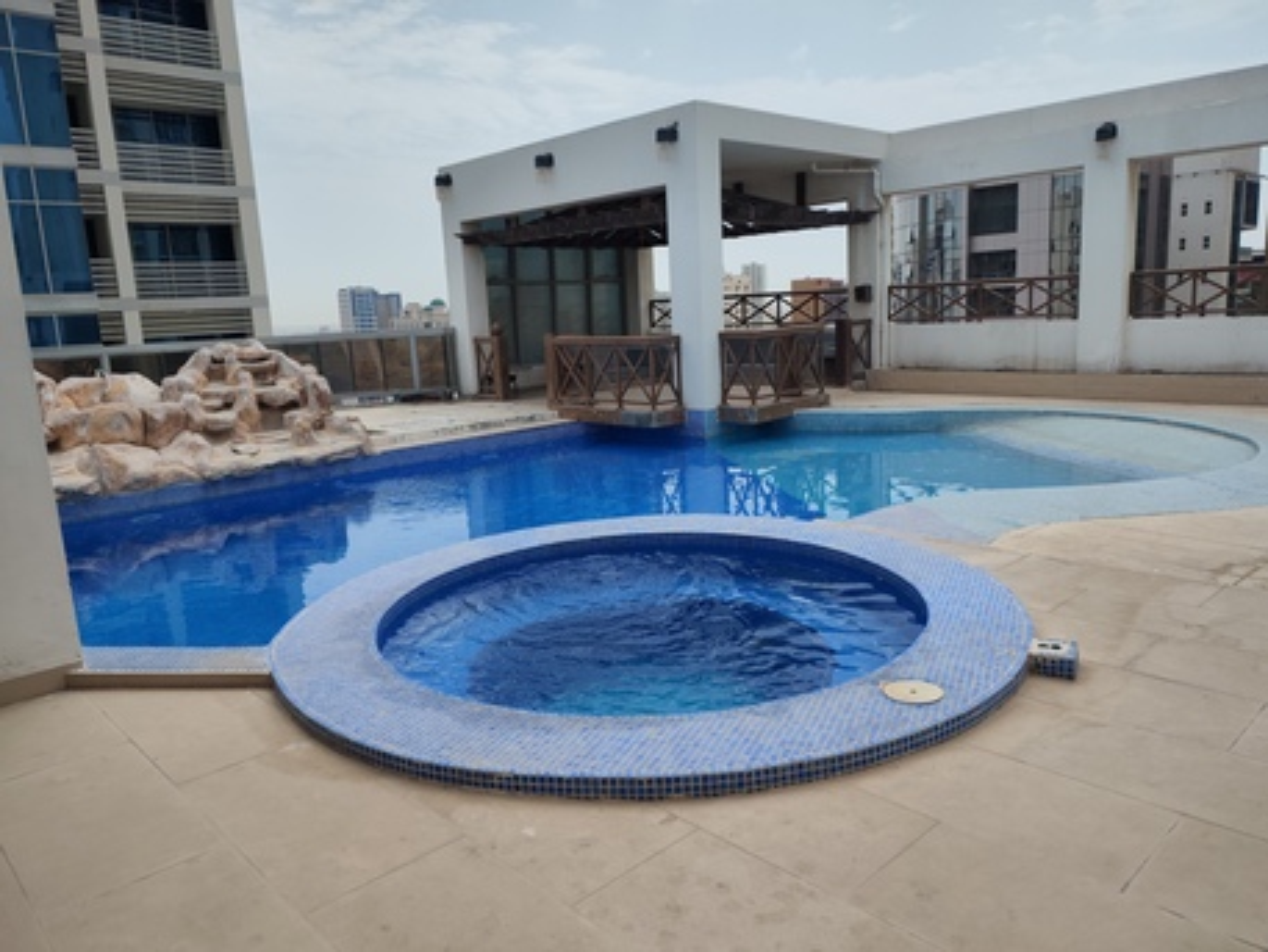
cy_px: 476
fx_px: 879
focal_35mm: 24
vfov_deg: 56.8
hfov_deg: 71.6
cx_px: 634
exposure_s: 1/3654
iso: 50
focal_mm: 5.84
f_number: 1.6
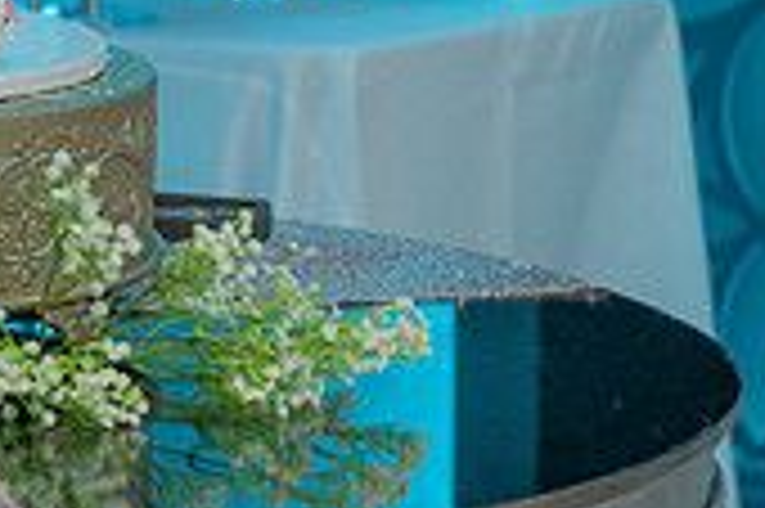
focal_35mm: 239
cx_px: -446
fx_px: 5074
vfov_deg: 5.7
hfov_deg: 8.4
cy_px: -124
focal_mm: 70
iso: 1600
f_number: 5
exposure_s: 1/125
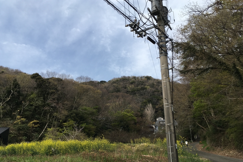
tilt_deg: +17.6
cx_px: 120
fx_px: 209
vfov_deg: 42.3
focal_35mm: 31
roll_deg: +1.9
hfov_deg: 60.3
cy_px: 86
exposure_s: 1/1131
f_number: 2.2
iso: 25
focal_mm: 4.15
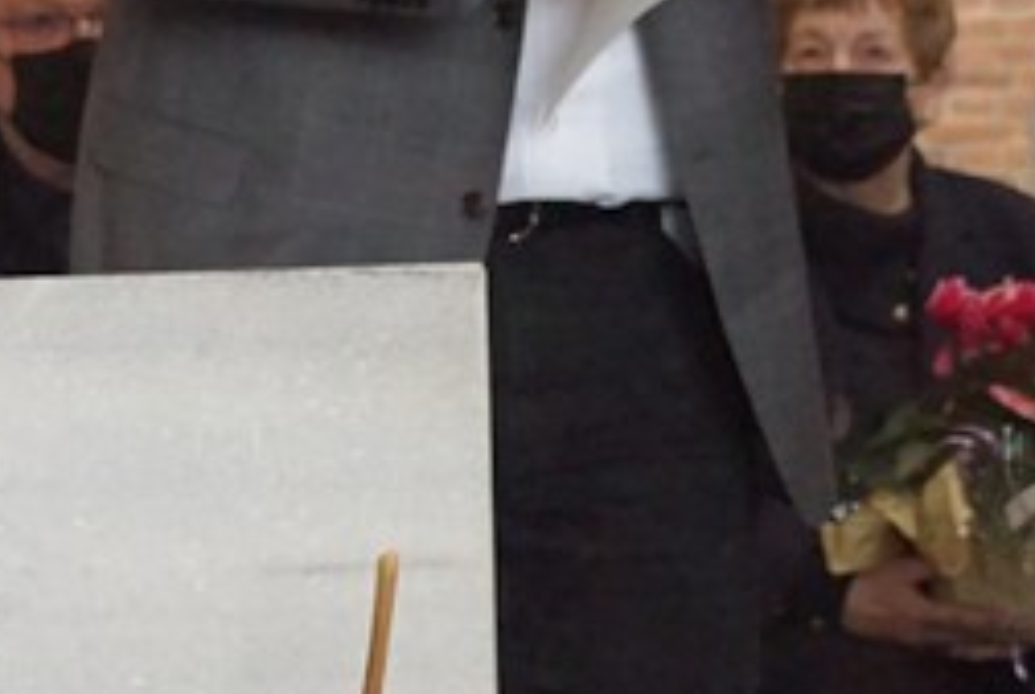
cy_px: 136
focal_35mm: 214
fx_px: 6163
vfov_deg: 6.4
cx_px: 694
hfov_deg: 9.6
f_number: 4.5
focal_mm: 30
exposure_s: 1/100
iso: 3200
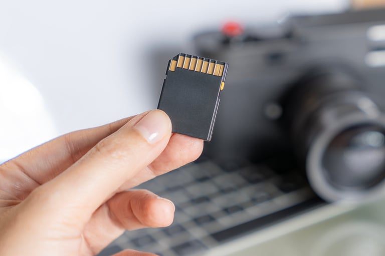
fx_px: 1122
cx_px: 192
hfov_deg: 19.5
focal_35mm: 105
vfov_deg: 13.0
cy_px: 128
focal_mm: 70
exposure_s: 1/200
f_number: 3.5
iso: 400
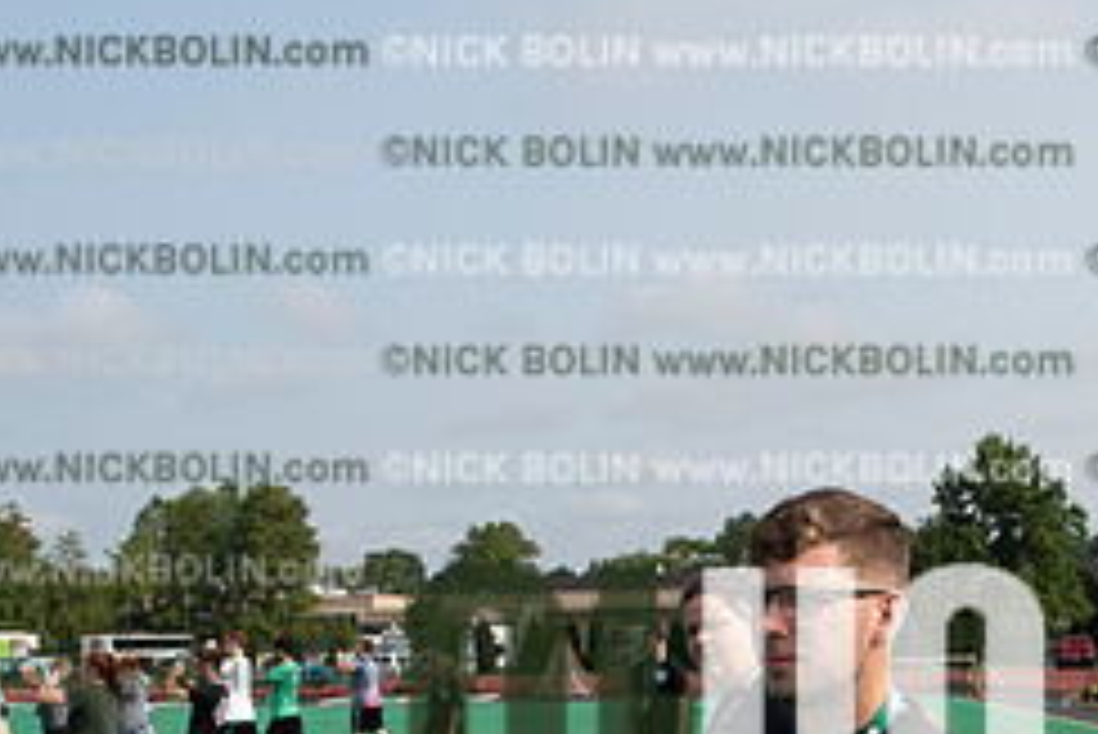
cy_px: 781
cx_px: 724
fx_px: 1739
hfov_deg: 34.7
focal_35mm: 57
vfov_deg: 22.6
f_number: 5.6
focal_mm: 24
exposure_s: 1/640
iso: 125
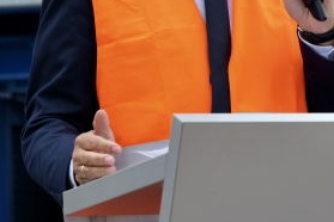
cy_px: -39
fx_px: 2867
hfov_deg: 6.7
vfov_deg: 4.4
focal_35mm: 309
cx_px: 304
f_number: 6.1
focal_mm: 118
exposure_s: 1/125
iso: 100
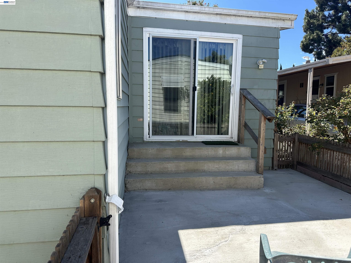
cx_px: 176
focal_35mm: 24
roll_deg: -1.0
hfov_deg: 71.6
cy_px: 132
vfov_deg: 56.8
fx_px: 243
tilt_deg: -6.4
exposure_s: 1/1916
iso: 80
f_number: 1.78
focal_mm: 6.86
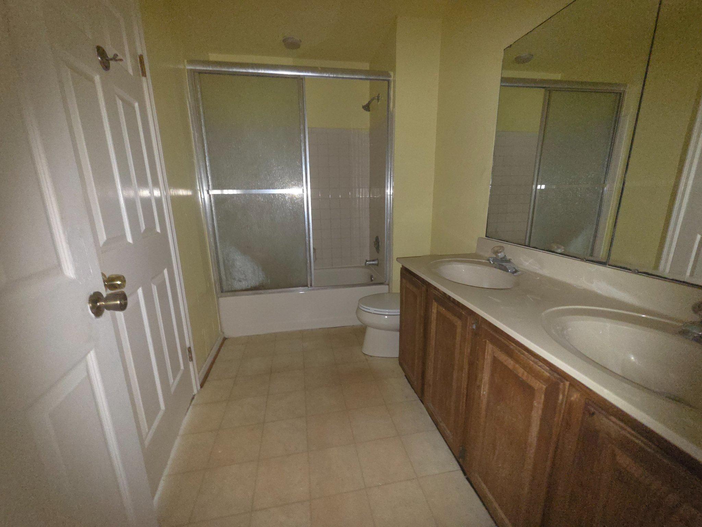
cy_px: 264
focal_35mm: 13
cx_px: 351
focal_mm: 2.2
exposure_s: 1/30
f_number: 2.2
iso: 400
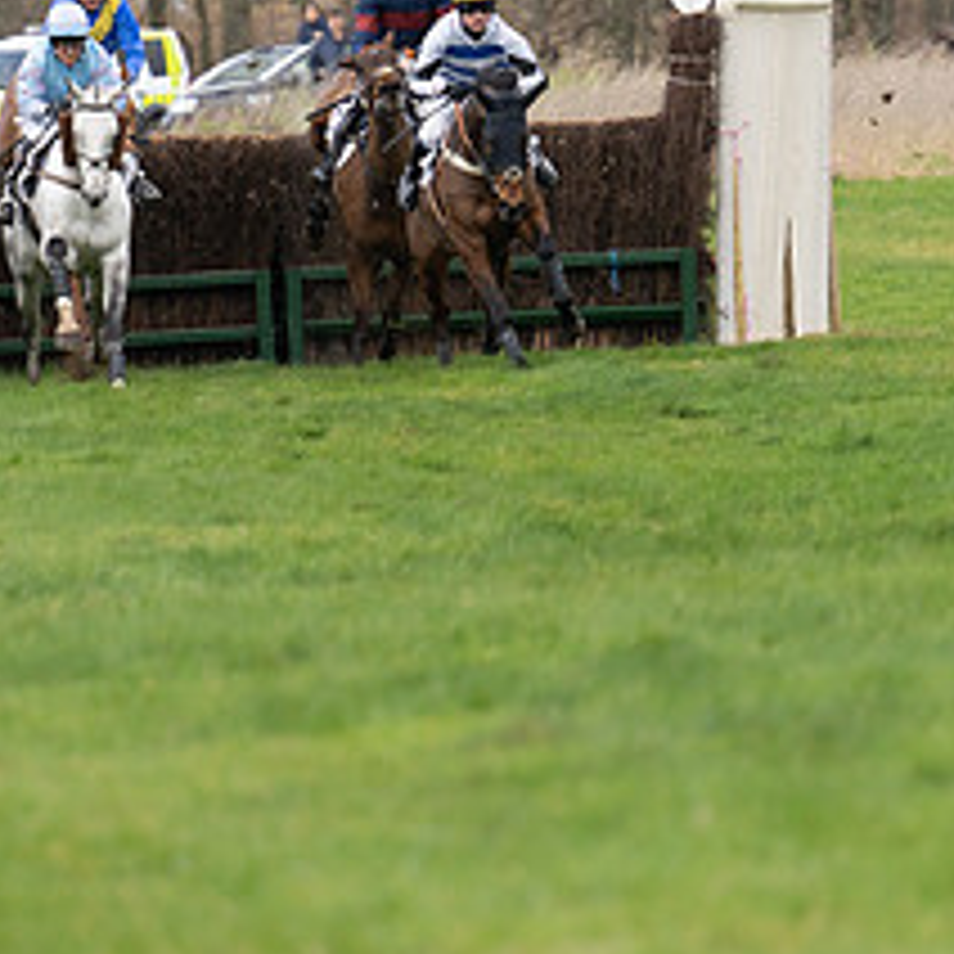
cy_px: 182
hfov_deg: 1.8
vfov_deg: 1.8
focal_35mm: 977
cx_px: 212
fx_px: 30463
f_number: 4
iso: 500
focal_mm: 280
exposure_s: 1/1250
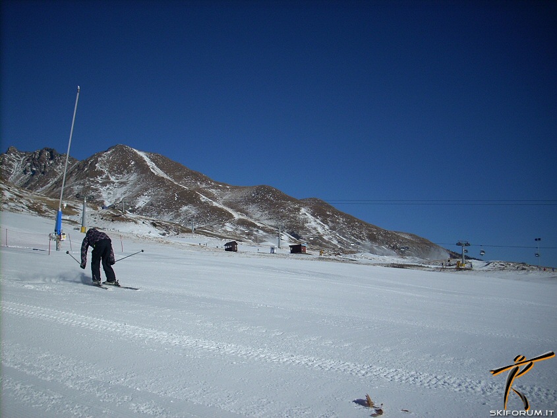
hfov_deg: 50.1
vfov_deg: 38.7
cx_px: 278
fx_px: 595
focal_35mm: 37
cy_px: 209
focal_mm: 6.2
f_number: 5.6
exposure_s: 1/1000
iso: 64
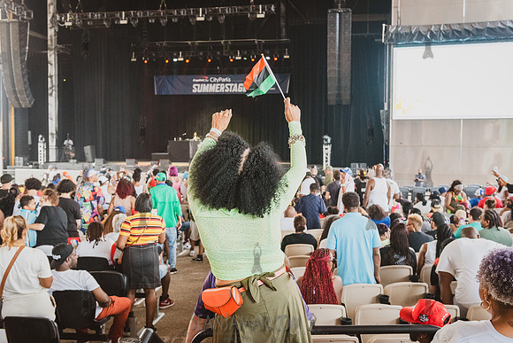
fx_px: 557
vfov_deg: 34.2
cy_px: 172
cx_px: 256
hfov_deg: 49.5
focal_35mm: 39
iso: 5000
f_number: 4.5
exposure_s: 1/200
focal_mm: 38
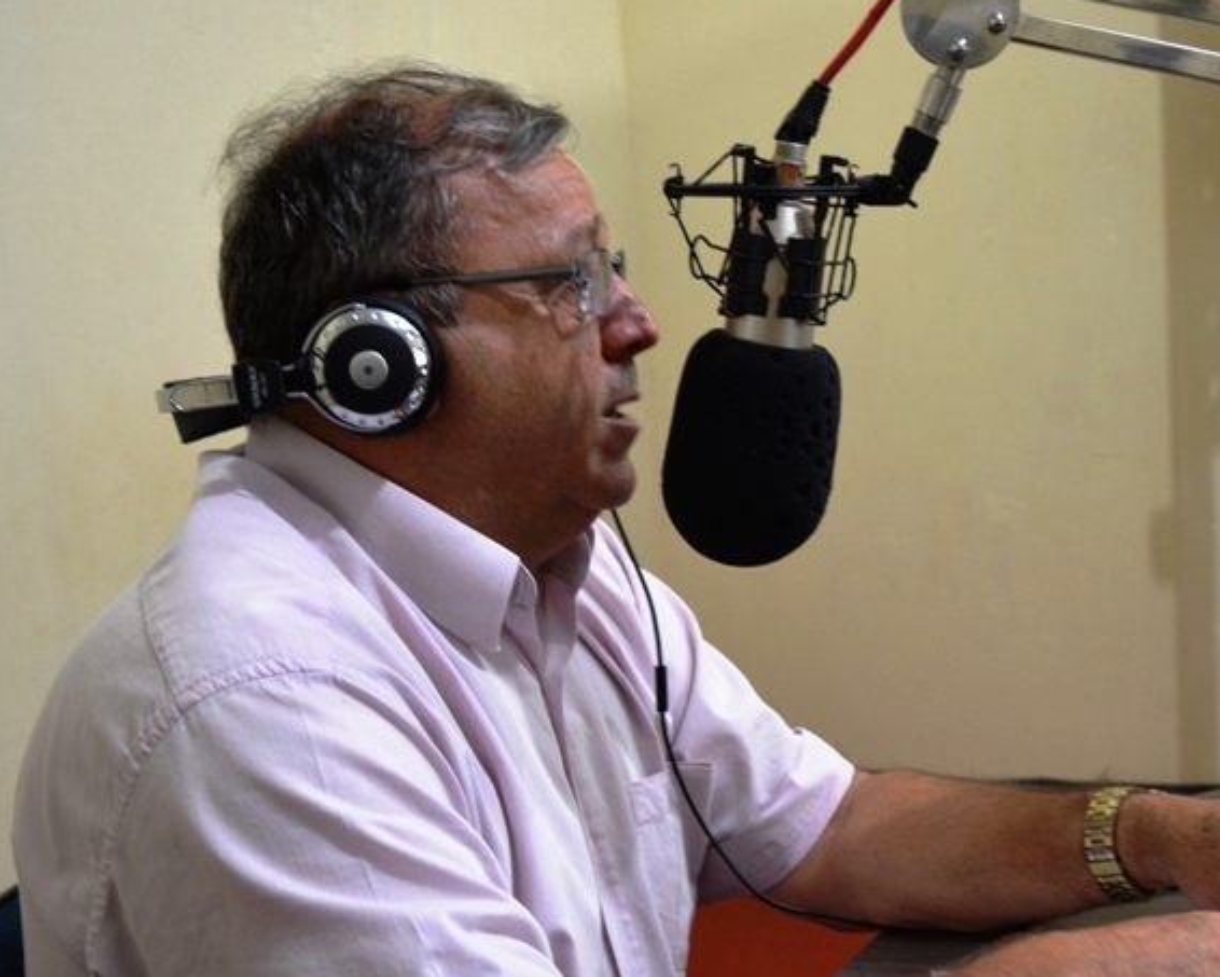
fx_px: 2022
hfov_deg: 33.1
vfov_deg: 27.1
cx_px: 877
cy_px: 614
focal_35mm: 56
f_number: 3.8
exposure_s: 1/15
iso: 500
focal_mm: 22
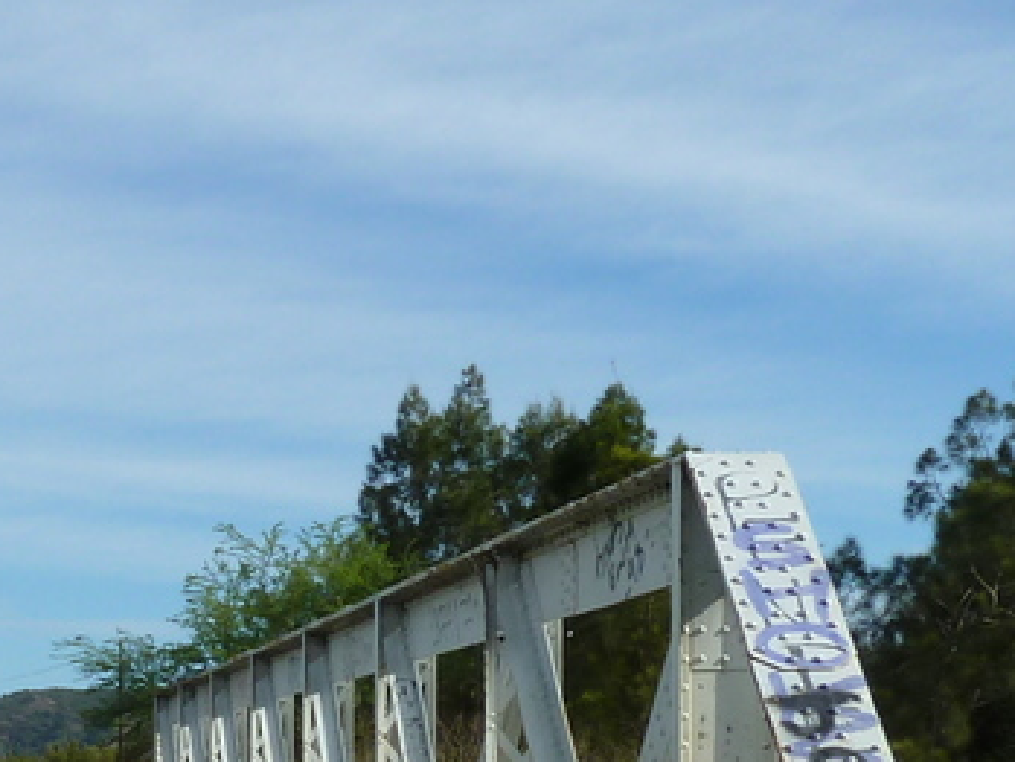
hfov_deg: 21.6
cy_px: 855
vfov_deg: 16.6
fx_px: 2523
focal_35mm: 86
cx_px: -90
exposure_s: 1/500
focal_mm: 4.1
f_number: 5
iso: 80
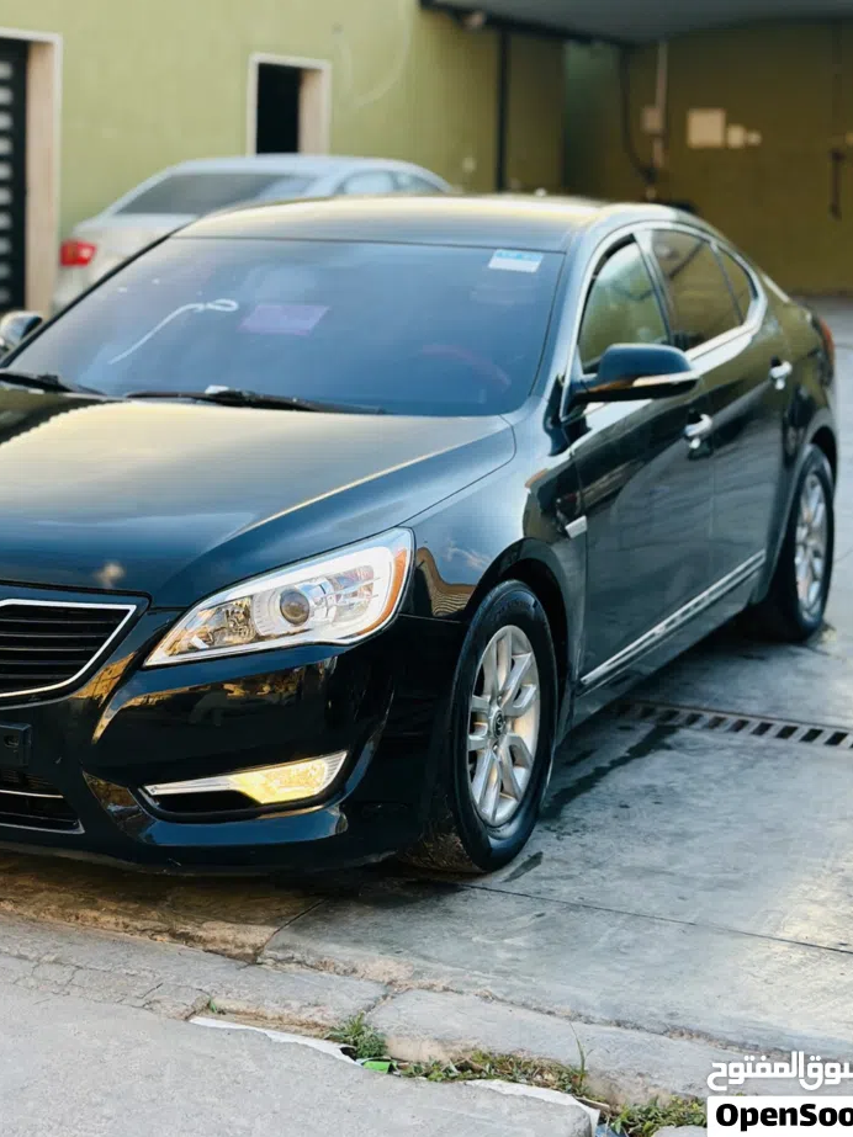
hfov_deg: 20.6
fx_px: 2333
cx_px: 285
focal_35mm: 71
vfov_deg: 27.1
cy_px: 328
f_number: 1.78
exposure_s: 1/412
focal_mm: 6.86
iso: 80
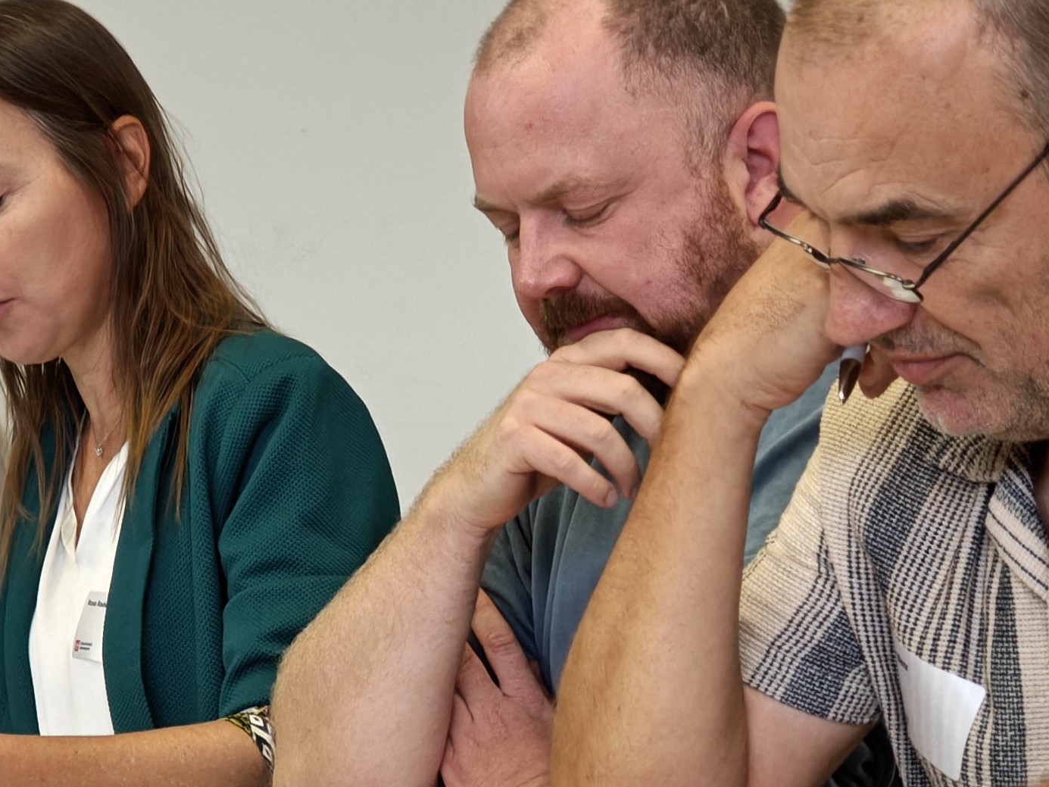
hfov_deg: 14.2
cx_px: 532
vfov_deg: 10.6
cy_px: 689
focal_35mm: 139
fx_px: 4213
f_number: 4.5
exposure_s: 1/100
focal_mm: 7.1
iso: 1000
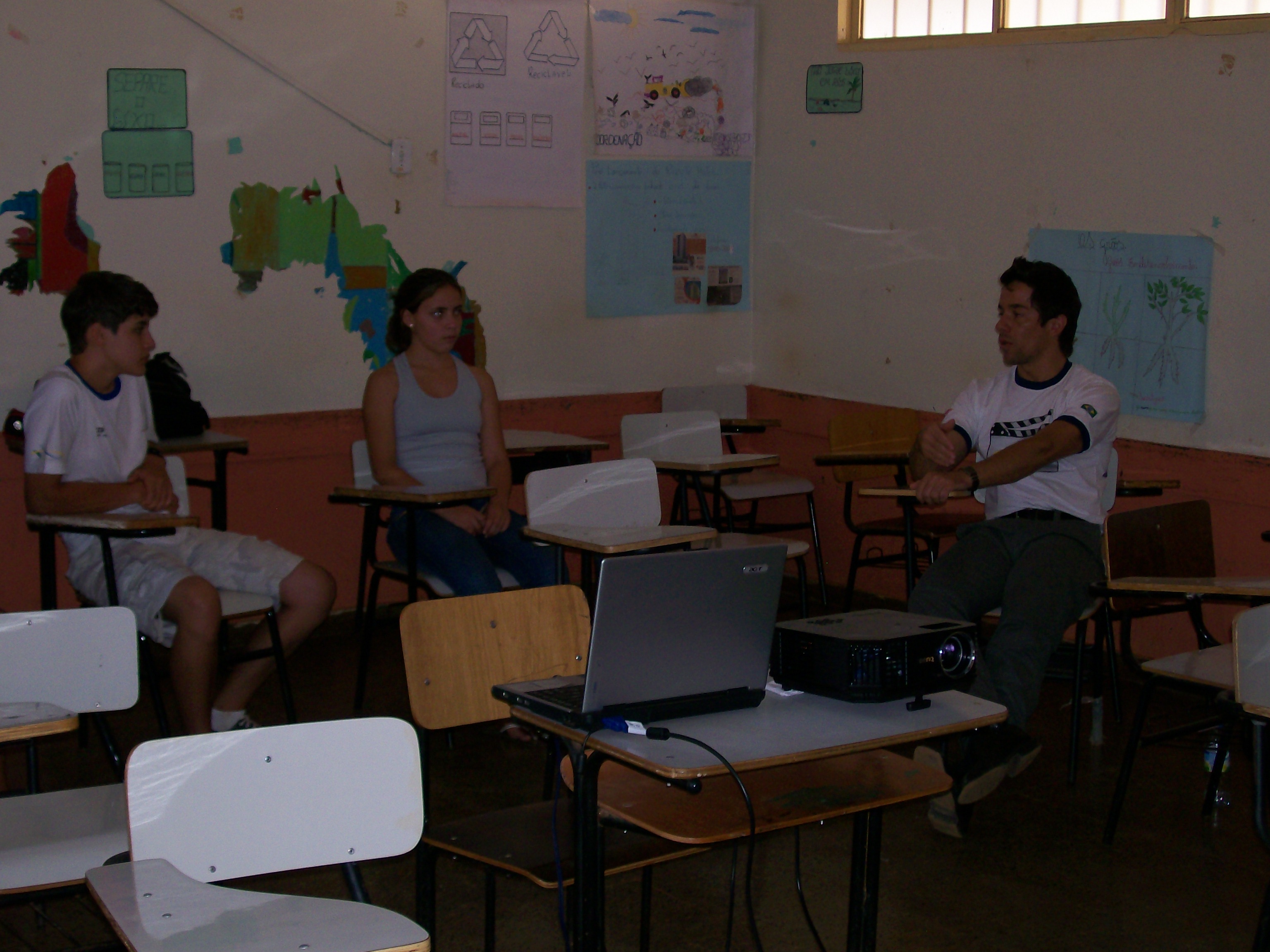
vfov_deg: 26.1
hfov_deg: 34.3
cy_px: 476
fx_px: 2055
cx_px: 635
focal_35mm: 56
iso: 80
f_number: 3.4
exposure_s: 1/83.6
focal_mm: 9.4
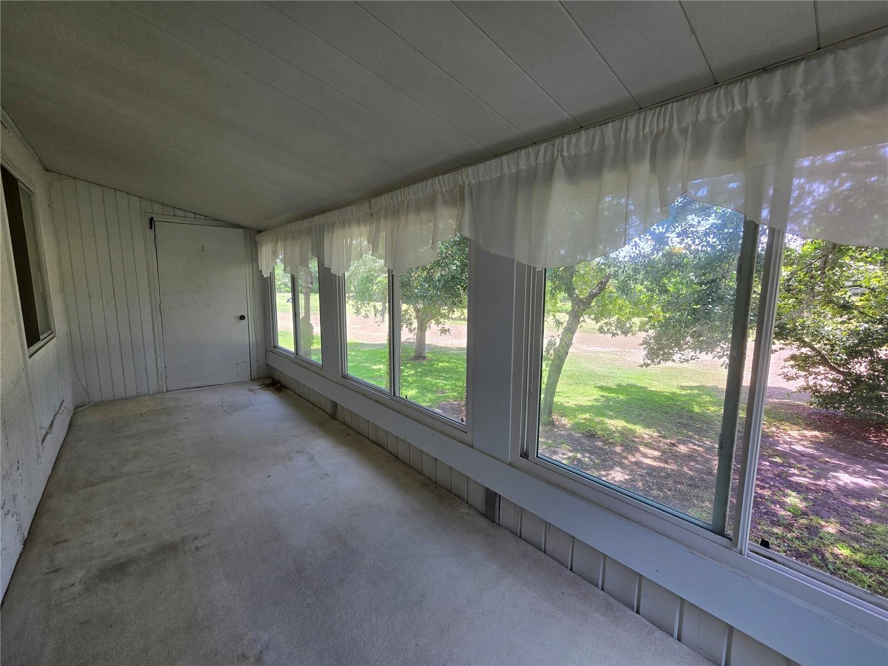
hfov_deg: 106.2
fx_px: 333
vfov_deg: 89.9
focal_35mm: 13
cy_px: 333
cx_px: 444
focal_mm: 2.2
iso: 50
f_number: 2.2
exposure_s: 1/120
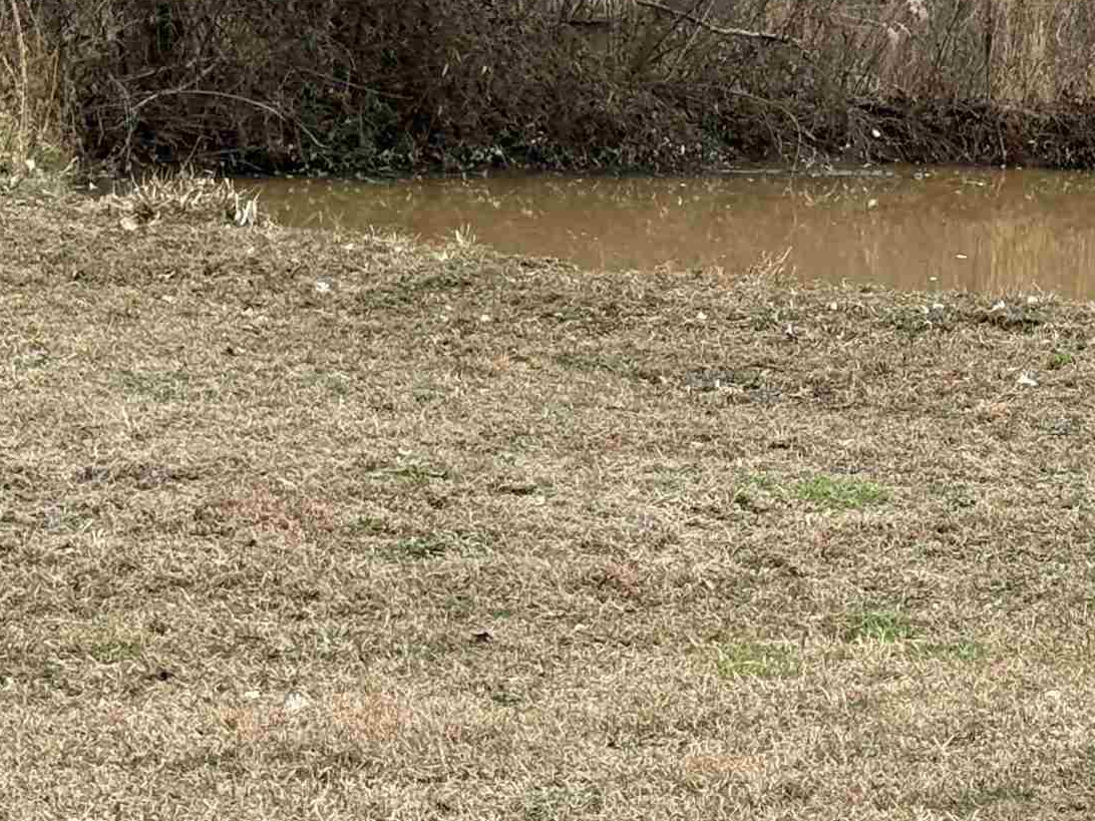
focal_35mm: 135
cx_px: 943
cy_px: 291
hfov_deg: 14.5
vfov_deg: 11.0
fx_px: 4270
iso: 100
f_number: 1.78
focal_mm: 6.76
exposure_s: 1/1353
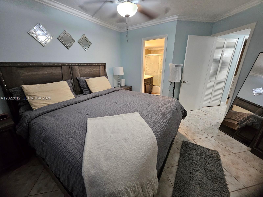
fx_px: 99
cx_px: 132
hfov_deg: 106.2
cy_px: 98
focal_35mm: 13
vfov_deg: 89.9
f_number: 2.2
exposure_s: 1/30
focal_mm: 1.74
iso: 400
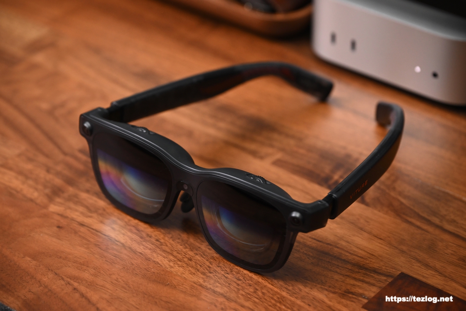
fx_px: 1553
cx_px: 233
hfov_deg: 17.1
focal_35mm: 120
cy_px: 156
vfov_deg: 11.4
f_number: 5.6
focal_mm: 120
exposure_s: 1/60
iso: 2500
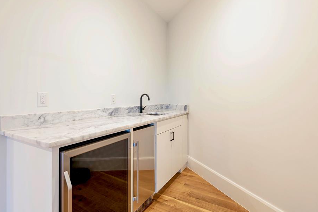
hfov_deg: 90.0
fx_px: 159
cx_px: 155
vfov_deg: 67.3
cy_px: 99
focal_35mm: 18
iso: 100
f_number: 7.1
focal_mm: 16
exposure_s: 1.6
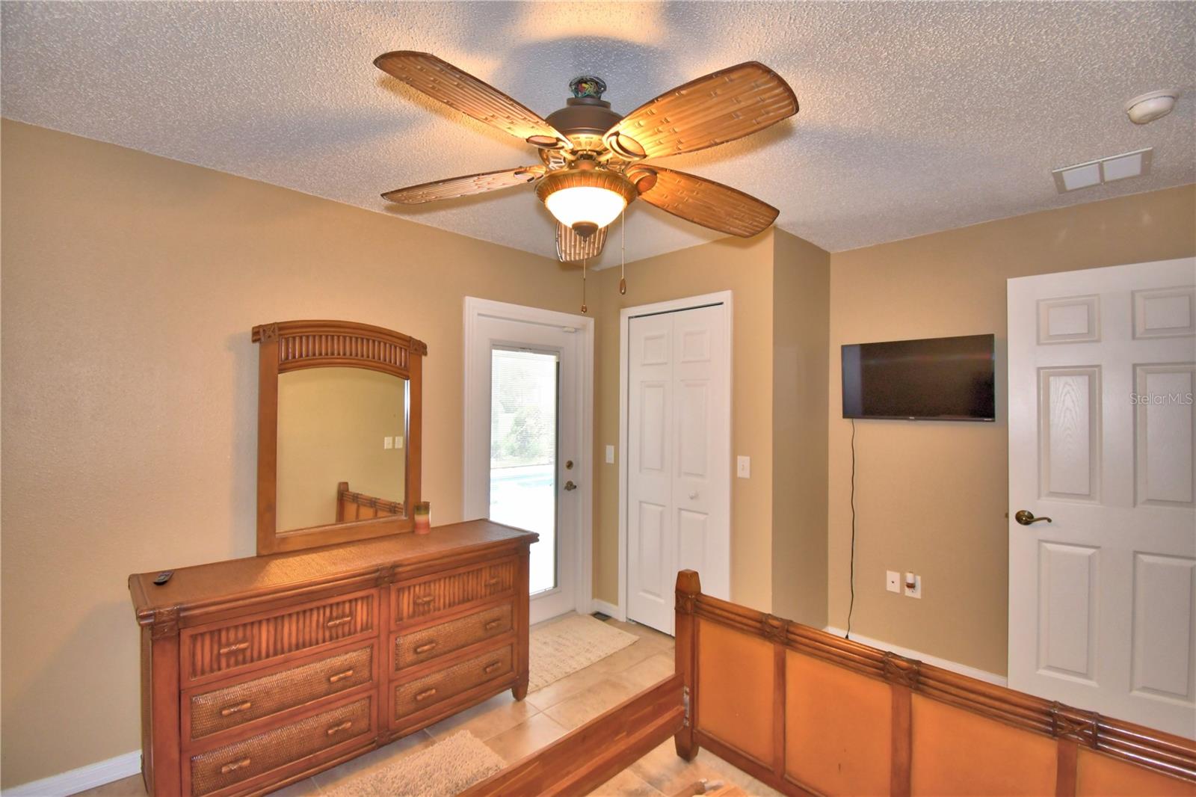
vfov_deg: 77.3
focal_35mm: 15
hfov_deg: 100.4
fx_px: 498
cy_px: 398
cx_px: 598
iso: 320
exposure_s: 1/30
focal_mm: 10
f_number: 4.5
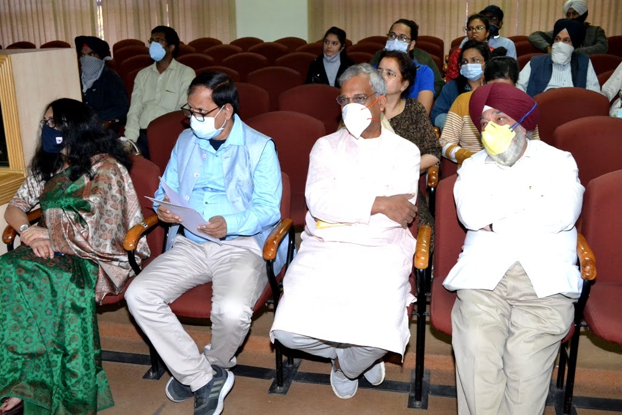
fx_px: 622
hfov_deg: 53.1
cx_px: 311
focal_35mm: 36
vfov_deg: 36.9
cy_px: 208
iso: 3200
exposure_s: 1/160
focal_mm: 24
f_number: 6.3
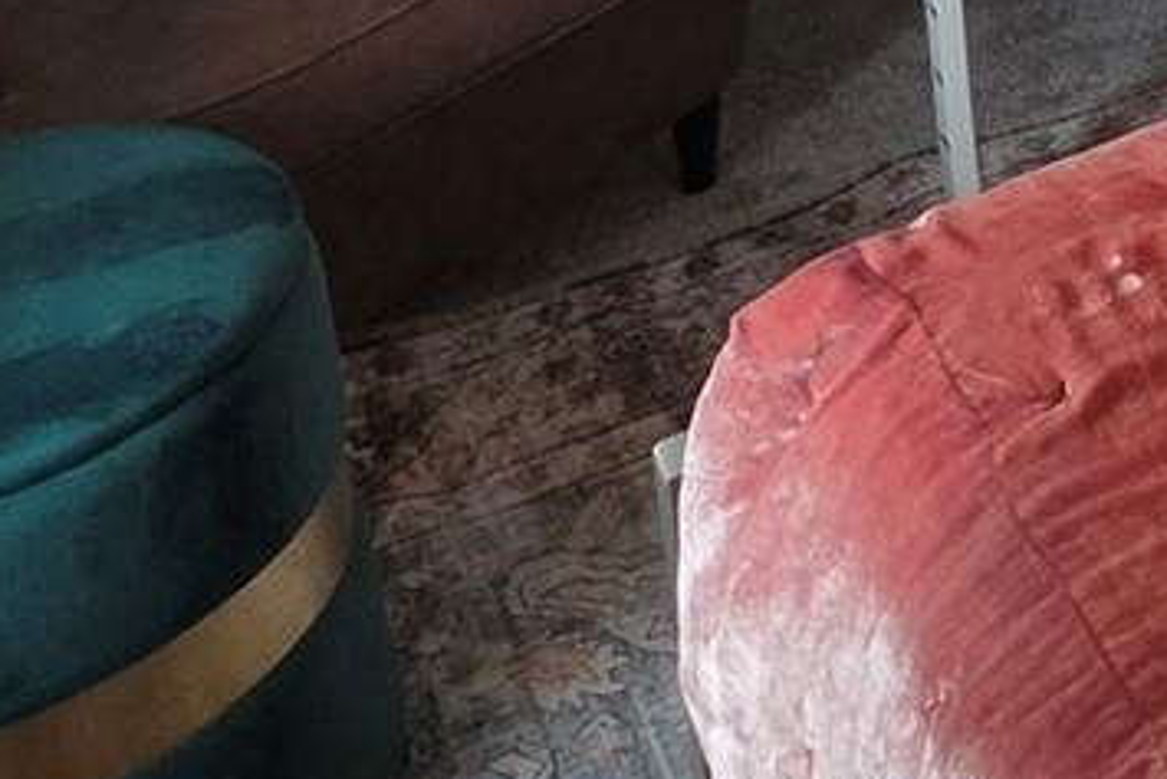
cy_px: -776
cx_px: 1992
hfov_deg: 20.2
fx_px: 2529
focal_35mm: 78
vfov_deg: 14.5
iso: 250
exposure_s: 1/60
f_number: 1.9
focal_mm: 2.2
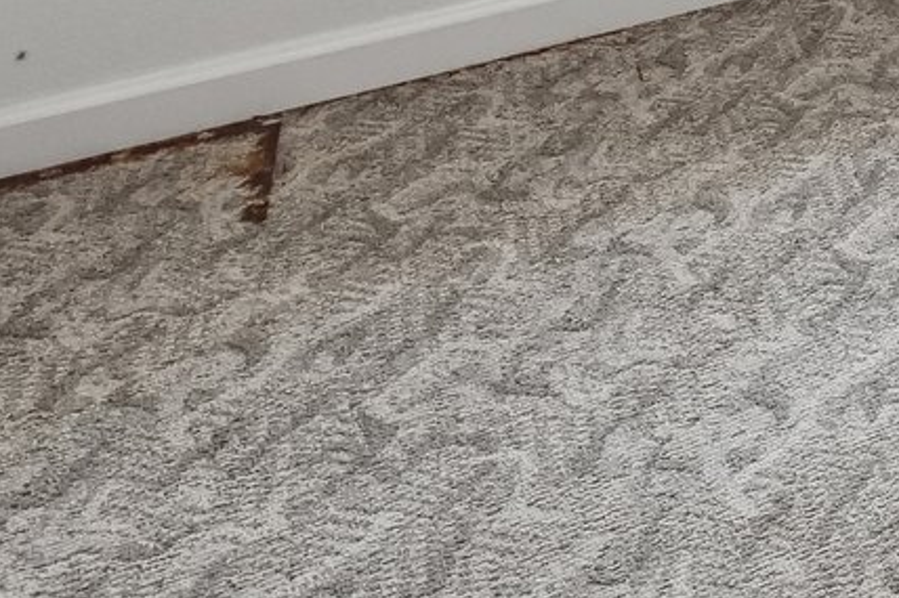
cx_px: 1909
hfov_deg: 17.6
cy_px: -784
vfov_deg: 14.5
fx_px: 1672
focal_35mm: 67
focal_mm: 14
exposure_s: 1/15
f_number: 8
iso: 1000
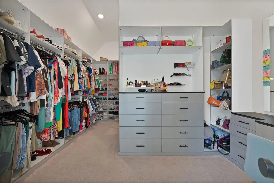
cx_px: 137
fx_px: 91
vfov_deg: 90.0
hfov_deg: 112.6
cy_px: 92
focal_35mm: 12
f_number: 9
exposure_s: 1
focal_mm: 12
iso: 640
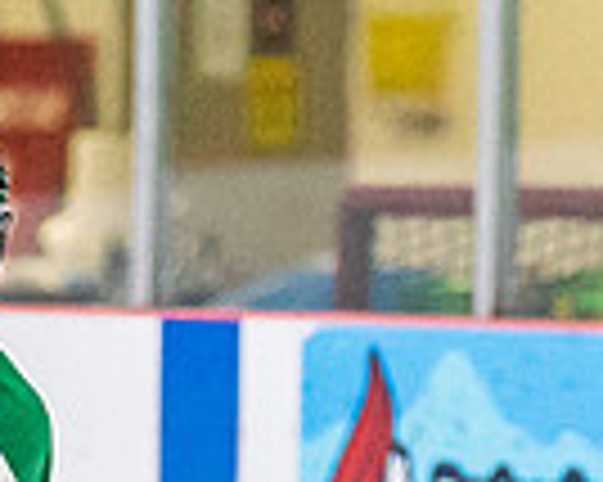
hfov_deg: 1.4
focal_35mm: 1419
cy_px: 576
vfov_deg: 1.1
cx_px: -15
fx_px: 25306
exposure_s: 1/1250
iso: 3200
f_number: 2.8
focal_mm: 168
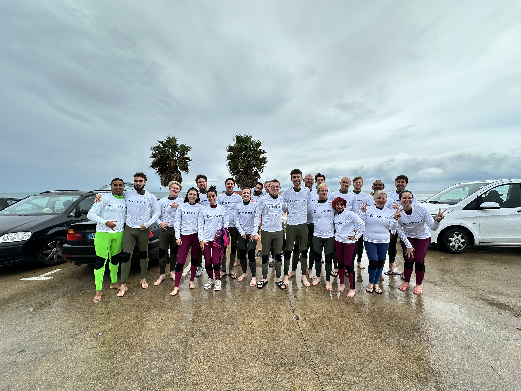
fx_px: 211
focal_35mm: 14
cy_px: 196
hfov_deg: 102.1
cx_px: 260
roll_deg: -0.5
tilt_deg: -1.1
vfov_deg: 85.7
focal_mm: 2.22
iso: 40
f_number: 2.2
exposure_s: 1/483
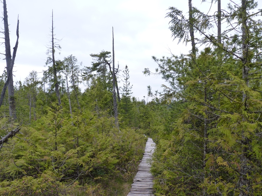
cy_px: 104
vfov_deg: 42.9
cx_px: 140
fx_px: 250
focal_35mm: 33
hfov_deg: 55.3
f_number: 5
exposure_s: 1/250
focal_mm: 5.2
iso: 125
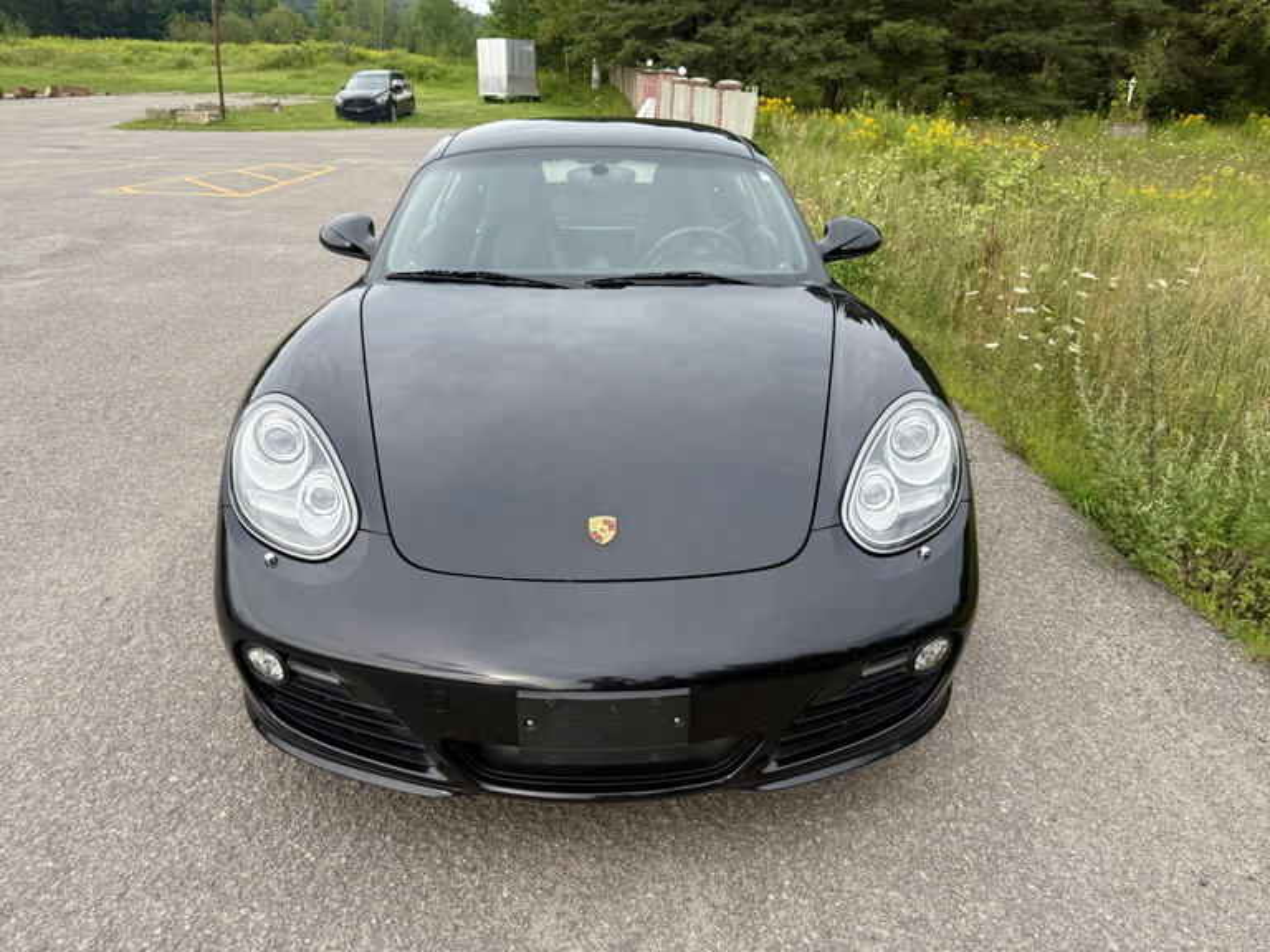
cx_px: 635
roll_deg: -0.5
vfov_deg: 56.8
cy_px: 476
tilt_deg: -23.0
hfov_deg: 71.6
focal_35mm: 24
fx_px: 881
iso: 80
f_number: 1.78
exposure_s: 1/831
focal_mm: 6.76
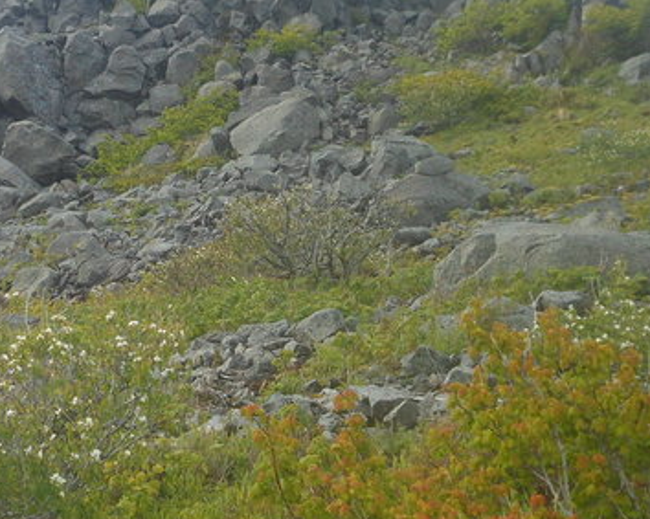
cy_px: 250
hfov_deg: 26.0
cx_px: 140
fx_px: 1385
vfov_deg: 21.3
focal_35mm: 72
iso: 80
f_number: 3.3
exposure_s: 1/320
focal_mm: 5.2
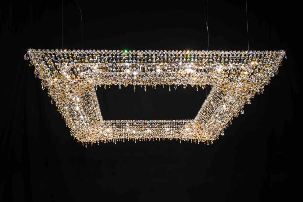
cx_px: 152
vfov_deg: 37.9
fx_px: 295
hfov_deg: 54.4
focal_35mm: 35
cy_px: 101
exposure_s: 1/6
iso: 100
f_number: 9
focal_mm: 35
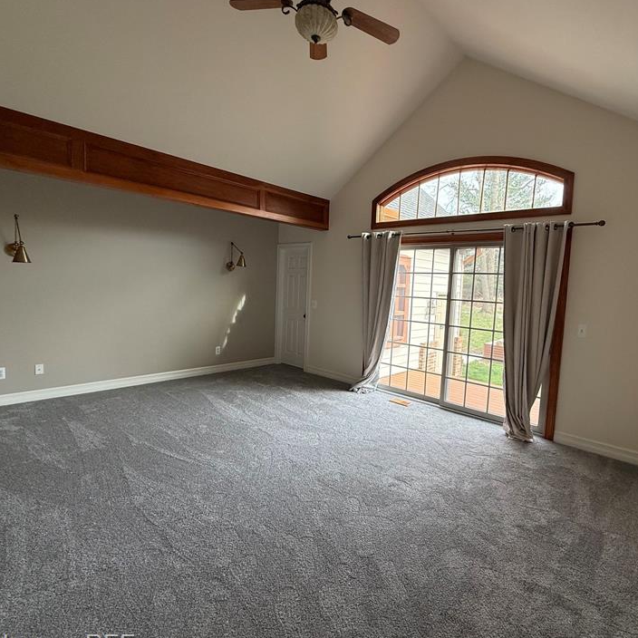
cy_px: 314
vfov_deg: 80.7
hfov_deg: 80.0
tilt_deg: -4.7
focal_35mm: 18
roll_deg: -2.9
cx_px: 375
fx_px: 375
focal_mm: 2.22
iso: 64
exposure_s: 1/110
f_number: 2.2
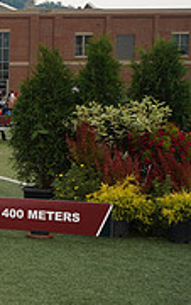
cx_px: -292
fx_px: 789
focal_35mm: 95
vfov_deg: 21.8
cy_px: 153
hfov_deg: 11.2
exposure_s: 1/125
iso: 100
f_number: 8
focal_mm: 29
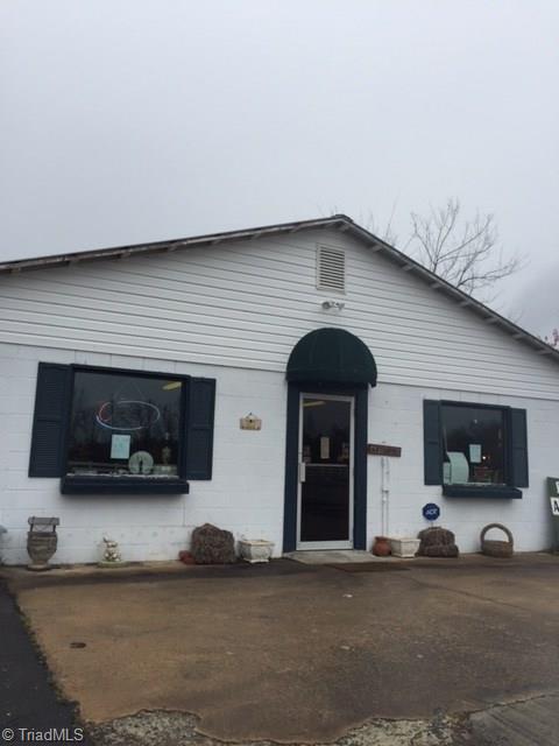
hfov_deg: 48.2
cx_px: 280
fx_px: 624
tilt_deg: +9.4
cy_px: 373
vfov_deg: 61.7
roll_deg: -1.0
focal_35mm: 29
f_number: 2.2
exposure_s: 1/2083
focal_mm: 4.15
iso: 32
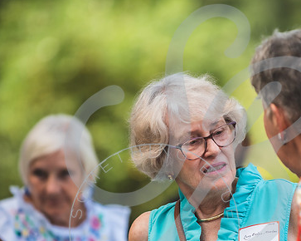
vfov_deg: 5.2
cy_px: 159
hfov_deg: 6.4
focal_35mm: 300
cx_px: 196
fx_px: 2671
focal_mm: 200
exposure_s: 1/400
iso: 400
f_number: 2.8
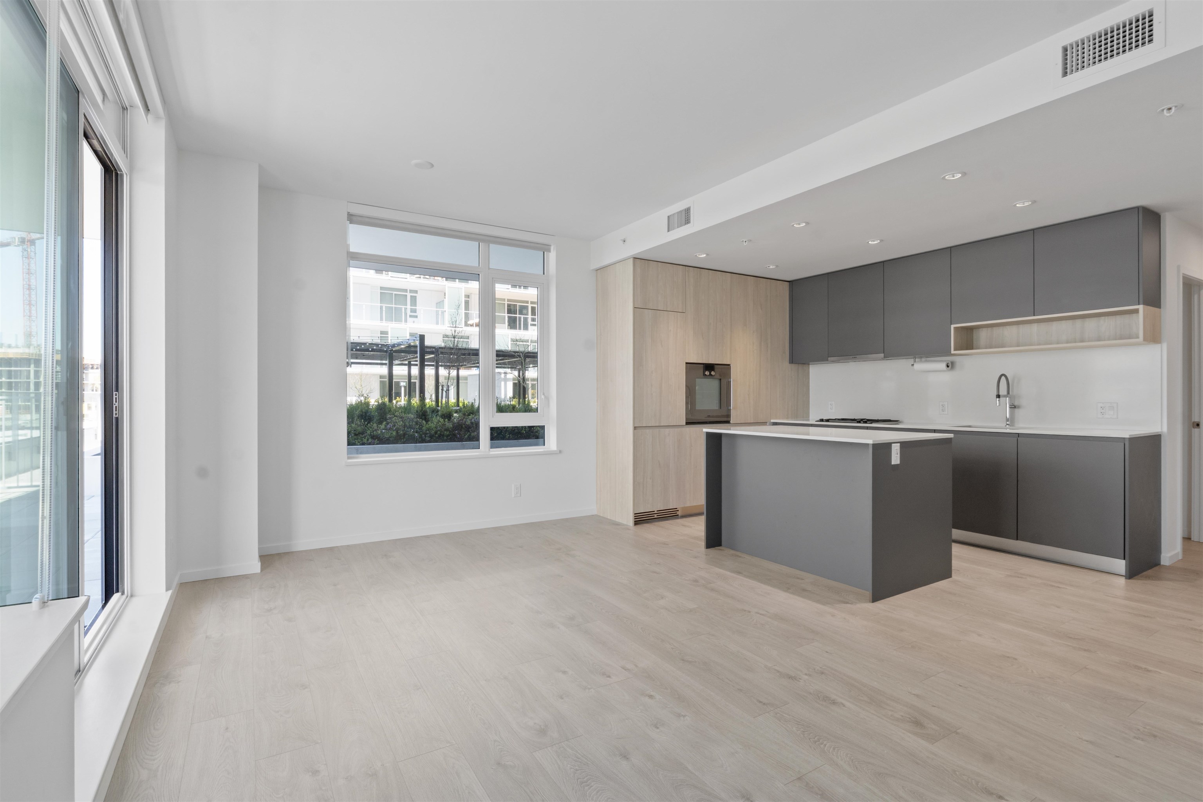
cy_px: 401
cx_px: 602
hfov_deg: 95.0
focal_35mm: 16
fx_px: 551
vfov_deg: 72.1
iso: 160
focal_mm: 11
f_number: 16
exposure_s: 1/2.5
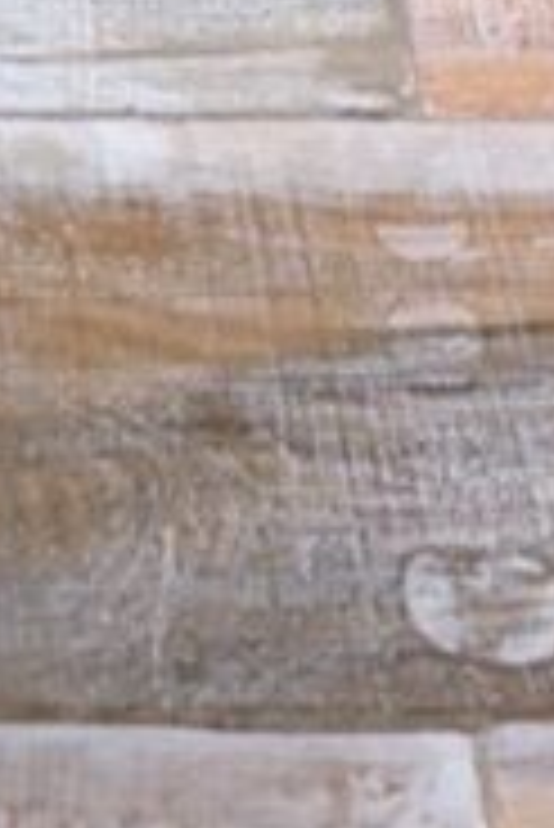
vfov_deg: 17.0
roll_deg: +0.1
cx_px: -198
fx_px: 2419
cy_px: -531
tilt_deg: -44.0
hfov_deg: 12.6
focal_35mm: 105
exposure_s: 1/17
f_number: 2.2
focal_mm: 4.15
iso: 40
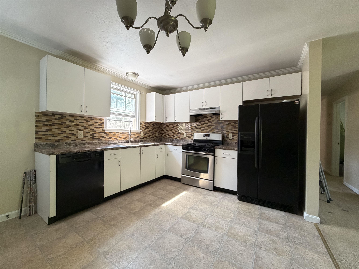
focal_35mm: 14
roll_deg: -0.5
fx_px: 145
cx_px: 180
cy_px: 134
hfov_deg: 102.1
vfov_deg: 85.7
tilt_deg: -0.6
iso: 320
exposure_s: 1/75
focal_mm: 2.22
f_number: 2.2
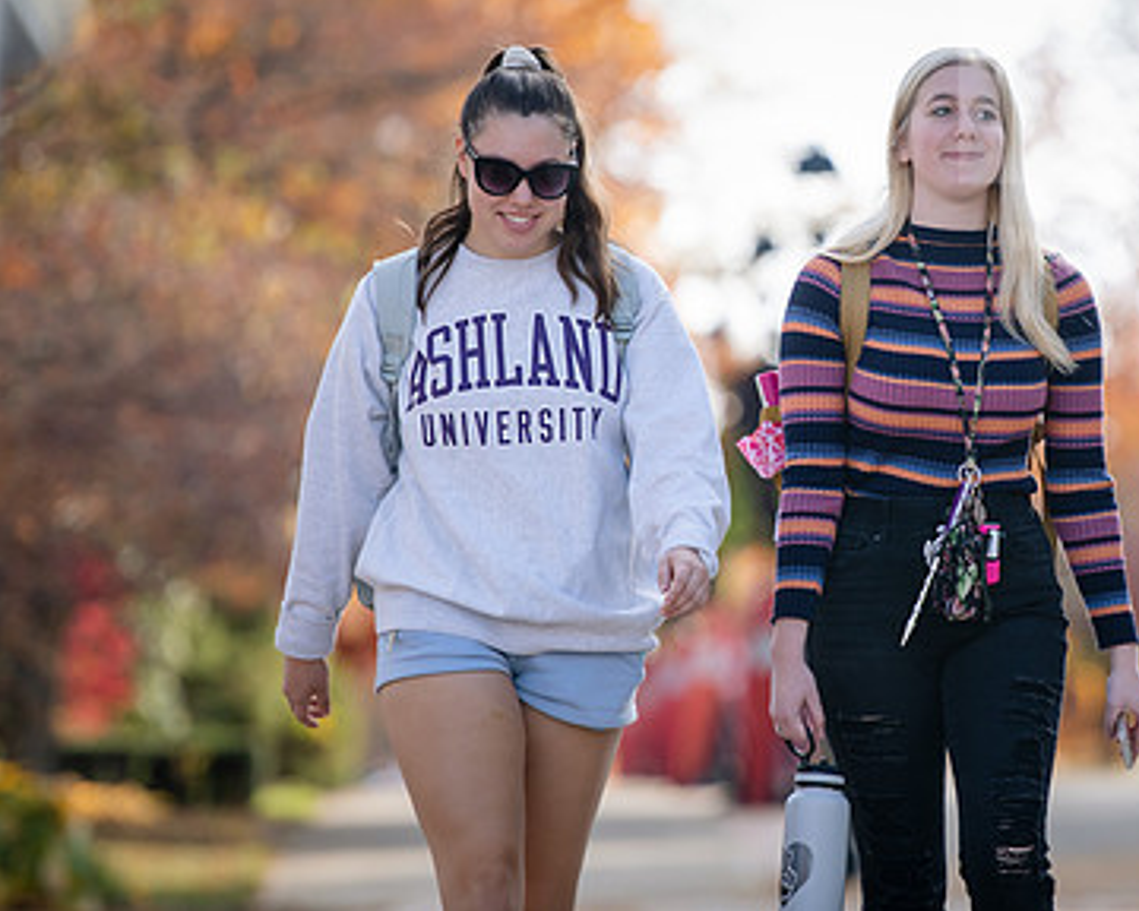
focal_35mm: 287
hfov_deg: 6.7
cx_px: 864
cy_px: 302
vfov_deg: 5.4
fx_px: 9675
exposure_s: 1/500
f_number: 3.2
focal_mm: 190
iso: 200
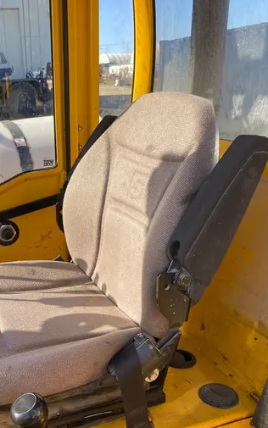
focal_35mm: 40
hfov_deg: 31.6
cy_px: 272
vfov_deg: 48.7
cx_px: 75
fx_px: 467
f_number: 1.8
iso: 32
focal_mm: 4.25
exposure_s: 1/330
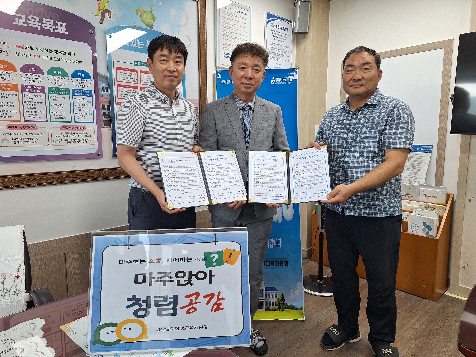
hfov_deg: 73.9
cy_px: 178
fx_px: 316
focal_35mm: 23
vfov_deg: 58.9
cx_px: 238
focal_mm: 5.54
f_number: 1.8
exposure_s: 1/60
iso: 64
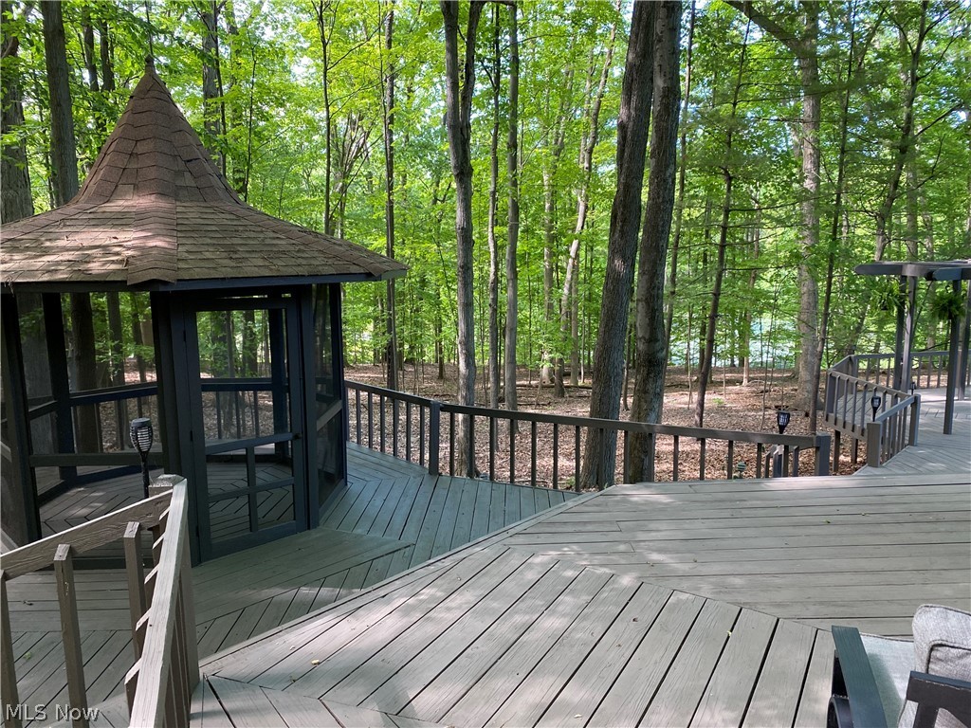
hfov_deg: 67.3
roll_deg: +0.4
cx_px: 486
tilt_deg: -8.9
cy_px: 364
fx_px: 729
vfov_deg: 53.1
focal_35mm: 26
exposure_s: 1/114
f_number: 1.8
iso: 125
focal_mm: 4.25
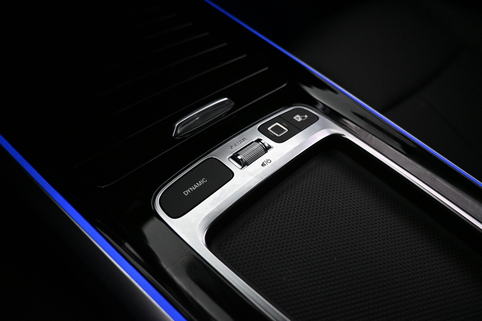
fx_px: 321
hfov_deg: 73.7
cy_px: 160
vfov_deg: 53.1
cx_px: 241
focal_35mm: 24
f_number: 3.5
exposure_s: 1/160
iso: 4000
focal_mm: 16
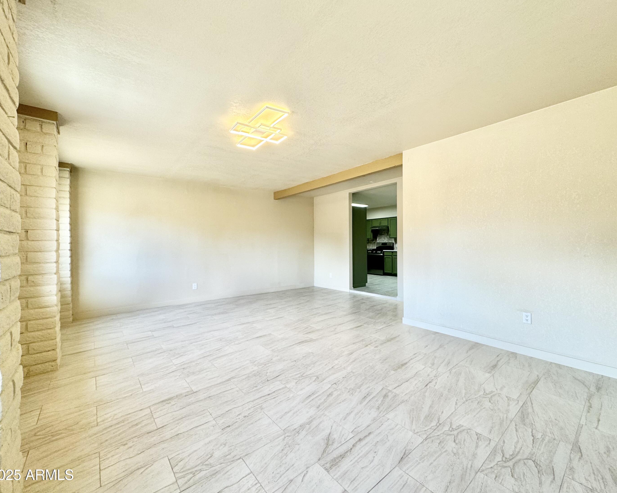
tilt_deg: -0.8
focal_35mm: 15
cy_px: 244
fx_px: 274
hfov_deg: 96.7
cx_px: 327
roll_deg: +0.6
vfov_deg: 84.0
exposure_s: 1/120
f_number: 2.2
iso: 125
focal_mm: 2.22
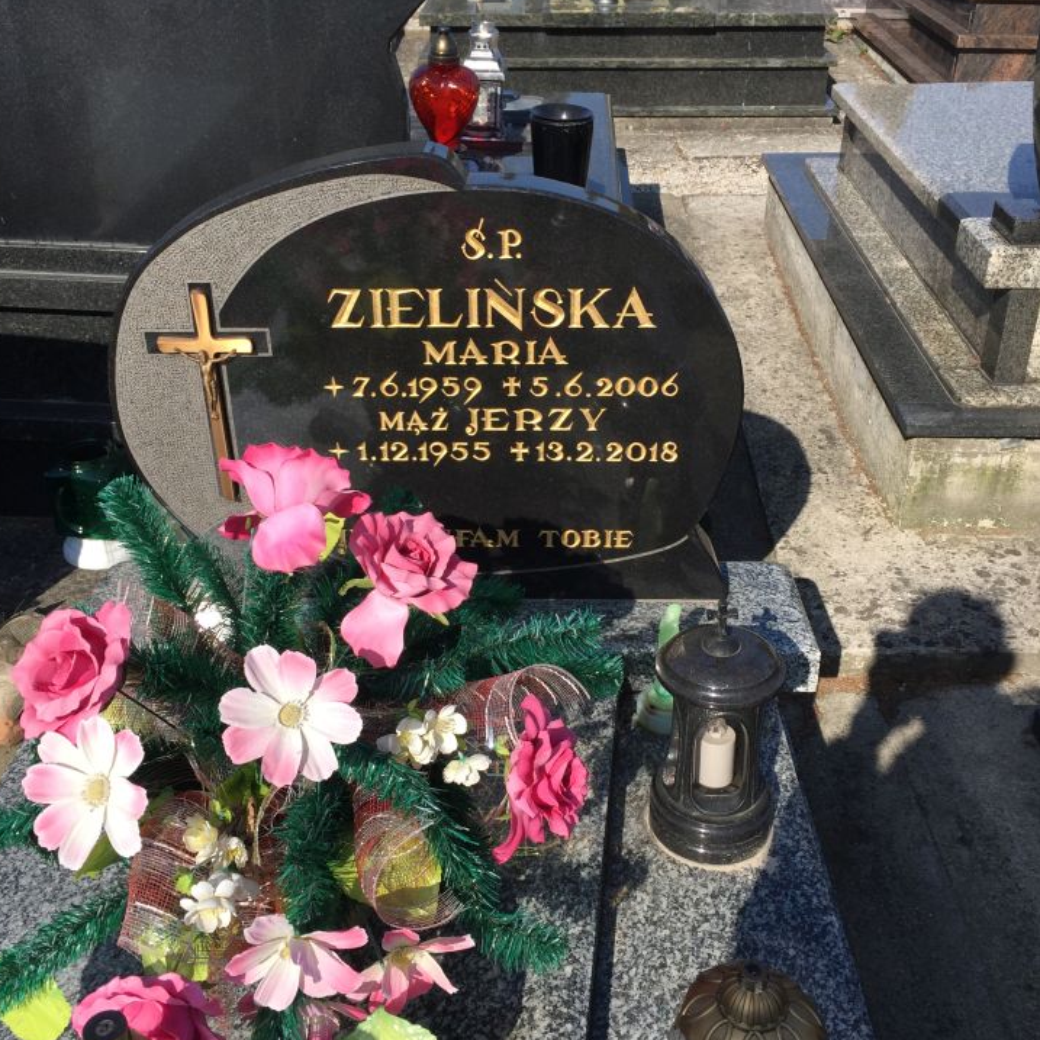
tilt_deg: -26.2
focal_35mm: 35
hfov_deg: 47.2
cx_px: 511
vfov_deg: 47.2
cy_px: 532
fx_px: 1190
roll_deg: +0.2
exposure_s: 1/1647
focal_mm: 4.15
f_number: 2.2
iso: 32
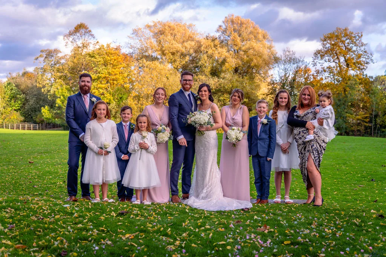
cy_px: 128
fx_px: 407
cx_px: 193
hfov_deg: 50.7
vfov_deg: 35.1
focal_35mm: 38
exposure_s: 1/250
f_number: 2.8
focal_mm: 38
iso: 100
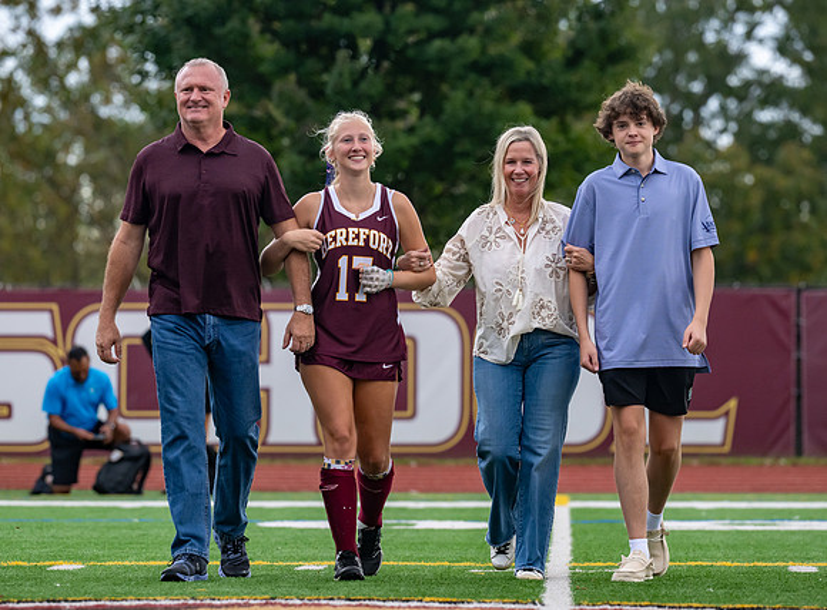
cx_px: 388
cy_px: 314
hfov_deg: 8.2
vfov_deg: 6.1
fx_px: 5766
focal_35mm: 243
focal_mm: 190
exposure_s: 1/640
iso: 1100
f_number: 4.5
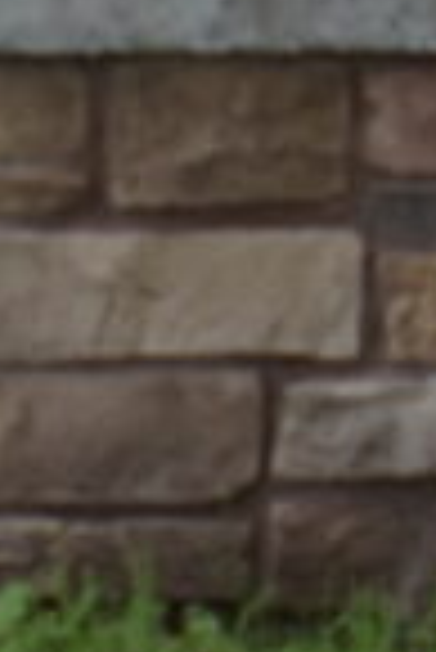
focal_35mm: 424
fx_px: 7684
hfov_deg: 3.2
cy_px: 324
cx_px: -124
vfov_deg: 4.9
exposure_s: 1/1000
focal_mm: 40
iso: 800
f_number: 5
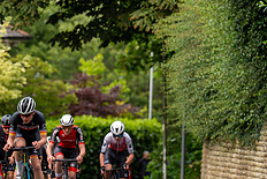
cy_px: 115
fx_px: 3429
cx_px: 24
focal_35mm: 462
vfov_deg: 3.0
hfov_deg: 4.5
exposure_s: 1/800
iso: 400
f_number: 3.5
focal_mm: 185
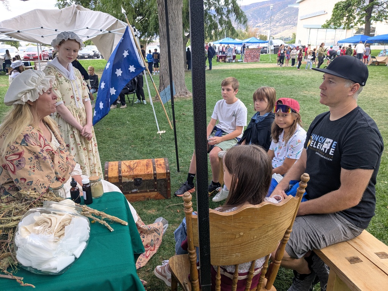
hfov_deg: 65.3
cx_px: 194
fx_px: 303
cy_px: 146
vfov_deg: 51.4
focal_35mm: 27
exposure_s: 1/120
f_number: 1.73
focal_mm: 4.38
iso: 58
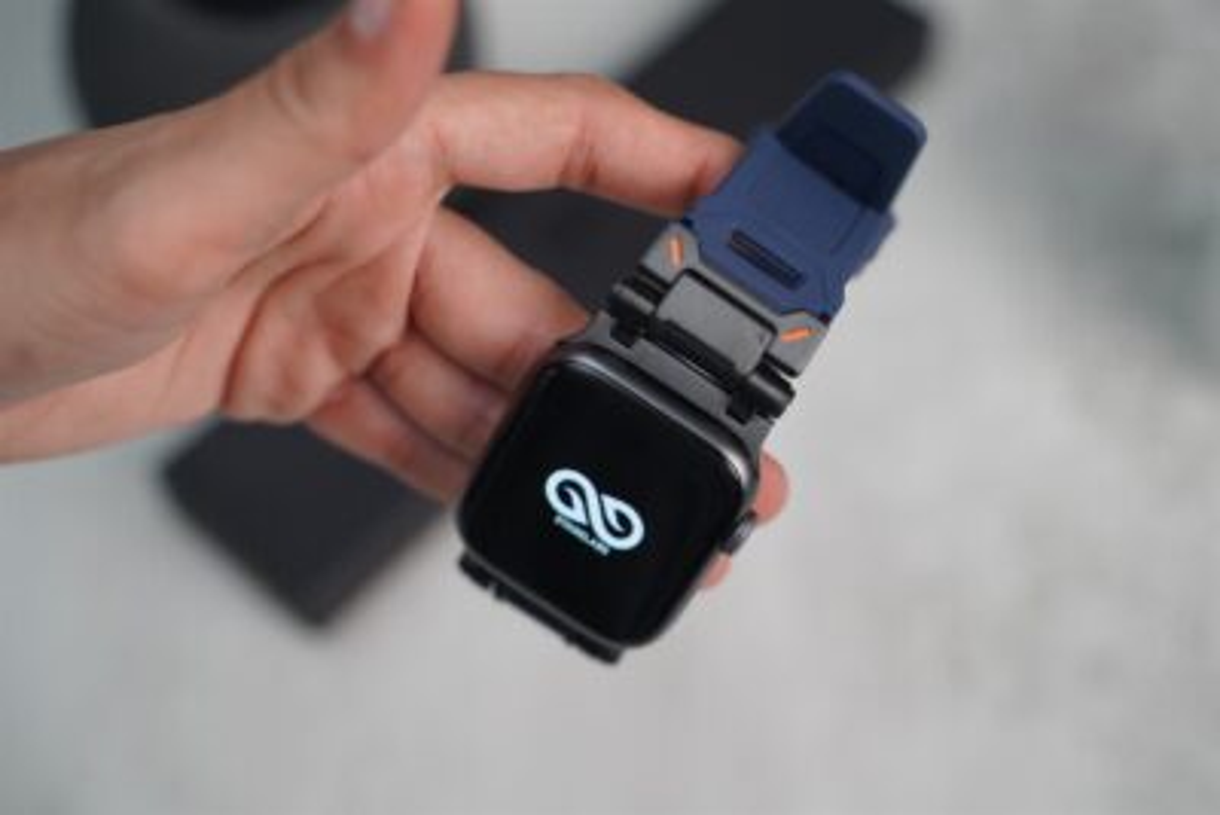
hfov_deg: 35.6
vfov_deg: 24.2
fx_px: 1898
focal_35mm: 56
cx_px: 610
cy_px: 408
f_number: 4
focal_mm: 56
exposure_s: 1/160
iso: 2000
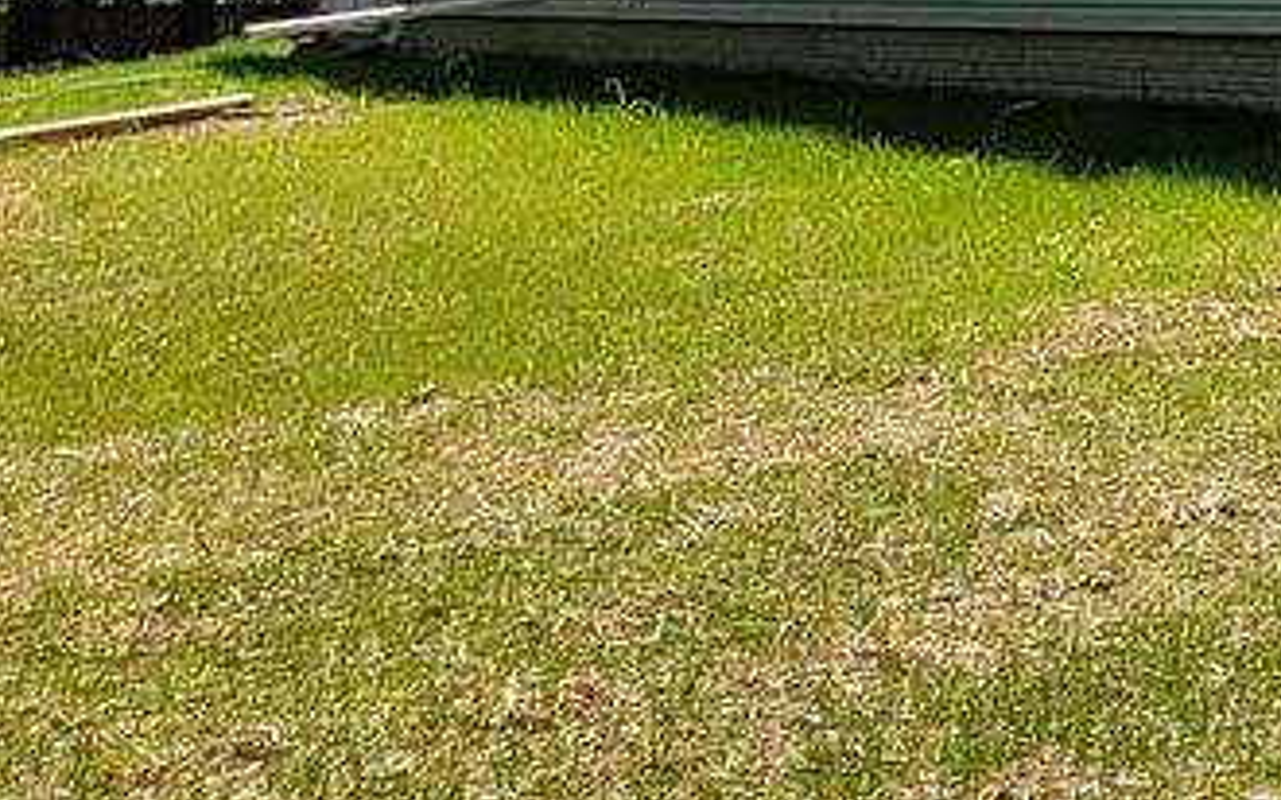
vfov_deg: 11.3
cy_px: -412
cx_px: 2543
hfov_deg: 15.2
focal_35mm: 111
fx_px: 3874
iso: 16
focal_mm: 6.7
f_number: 1.8
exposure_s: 1/841
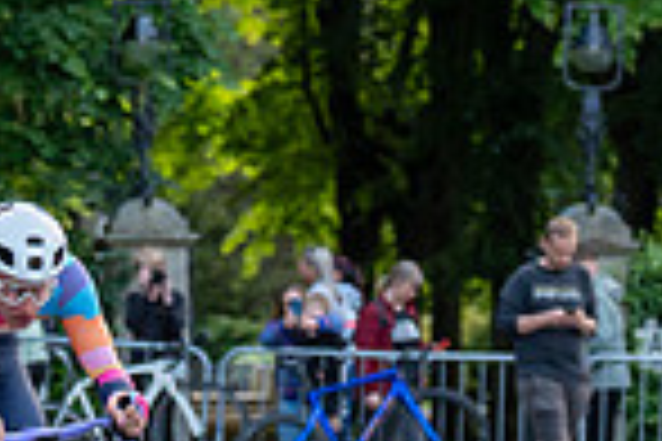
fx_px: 5093
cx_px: 113
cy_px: 200
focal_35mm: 277
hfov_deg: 7.4
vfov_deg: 5.0
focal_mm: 70
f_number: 2.8
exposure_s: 1/800
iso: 1000
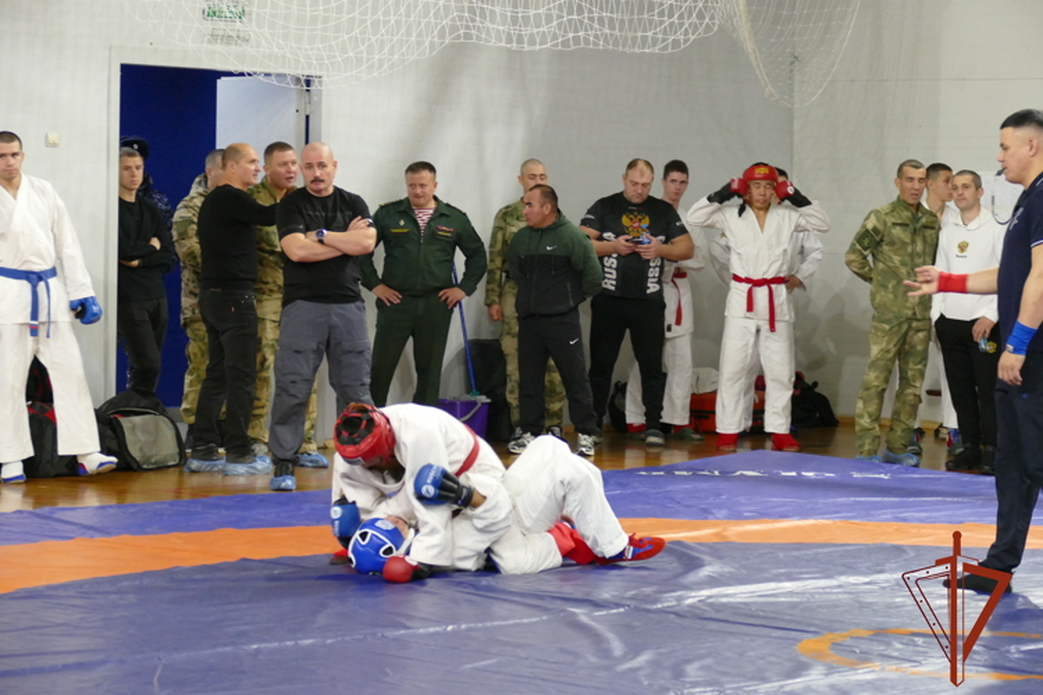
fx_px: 3418
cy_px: 348
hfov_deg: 17.3
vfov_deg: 11.6
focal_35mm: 118
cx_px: 522
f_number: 3.9
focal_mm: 43.05
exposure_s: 1/50
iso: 1600
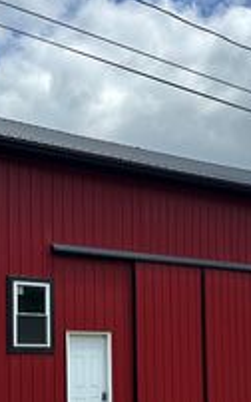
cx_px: 122
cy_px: 325
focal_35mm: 63
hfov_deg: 20.6
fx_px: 691
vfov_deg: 31.6
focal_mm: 6.86
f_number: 1.78
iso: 80
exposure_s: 1/4762
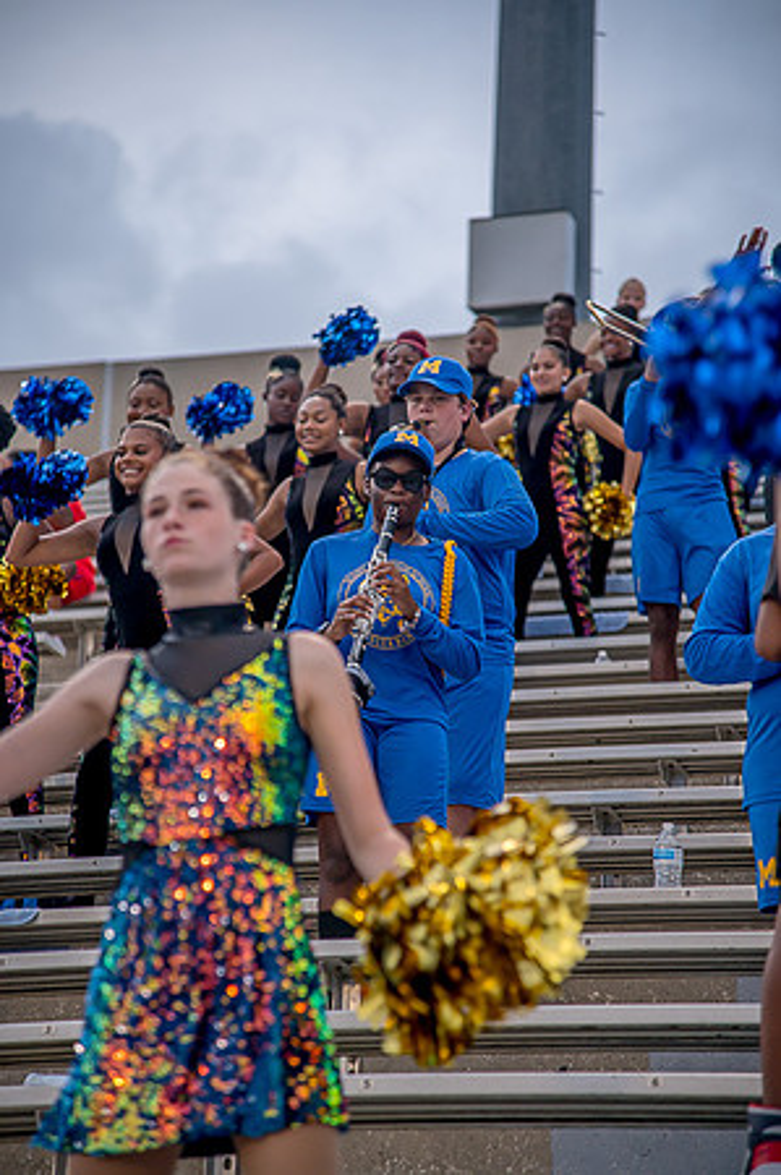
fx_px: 3914
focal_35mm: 120
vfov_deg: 17.1
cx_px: 390
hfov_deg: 11.4
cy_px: 588
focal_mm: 120
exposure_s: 1/200
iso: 400
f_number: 4
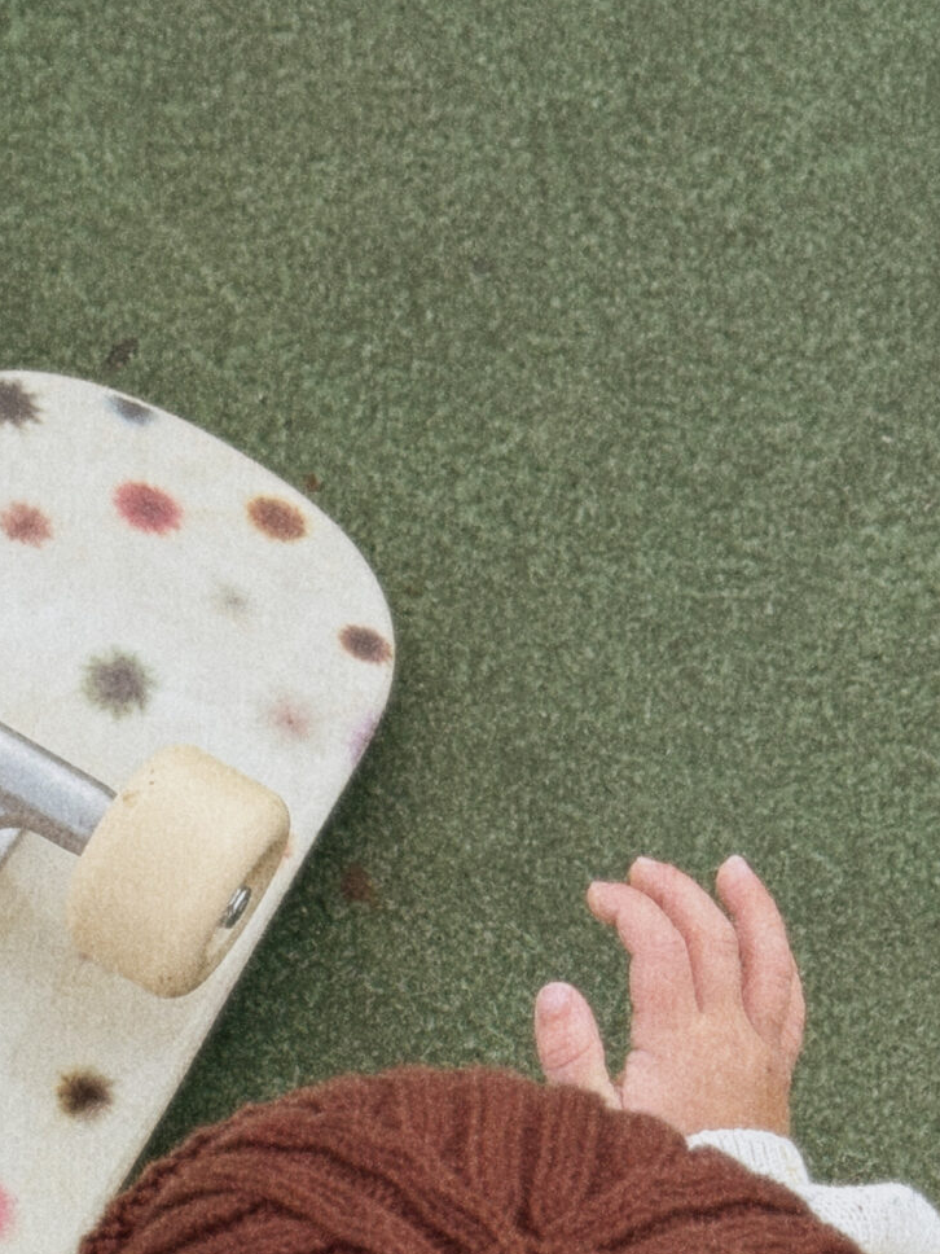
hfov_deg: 11.5
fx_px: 4598
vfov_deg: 15.0
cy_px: 1521
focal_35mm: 127
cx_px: -115
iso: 64
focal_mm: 6.76
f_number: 1.78
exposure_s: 1/2415
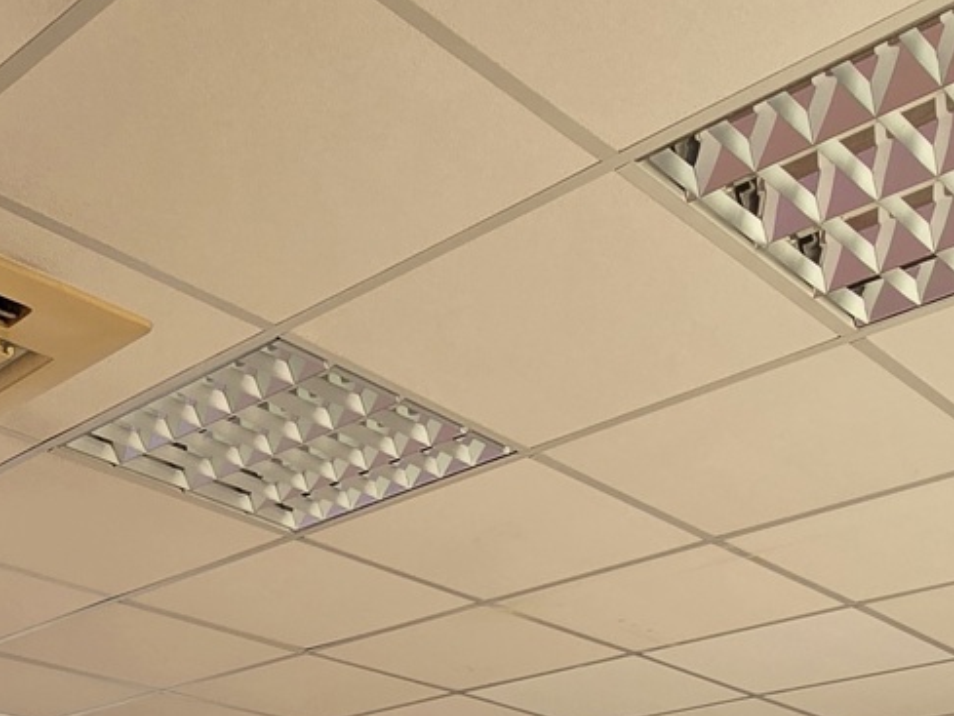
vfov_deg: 21.4
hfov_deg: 37.2
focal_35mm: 51
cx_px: 338
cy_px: 1208
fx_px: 1406
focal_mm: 2.2
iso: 50
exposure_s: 1/216
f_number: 2.2
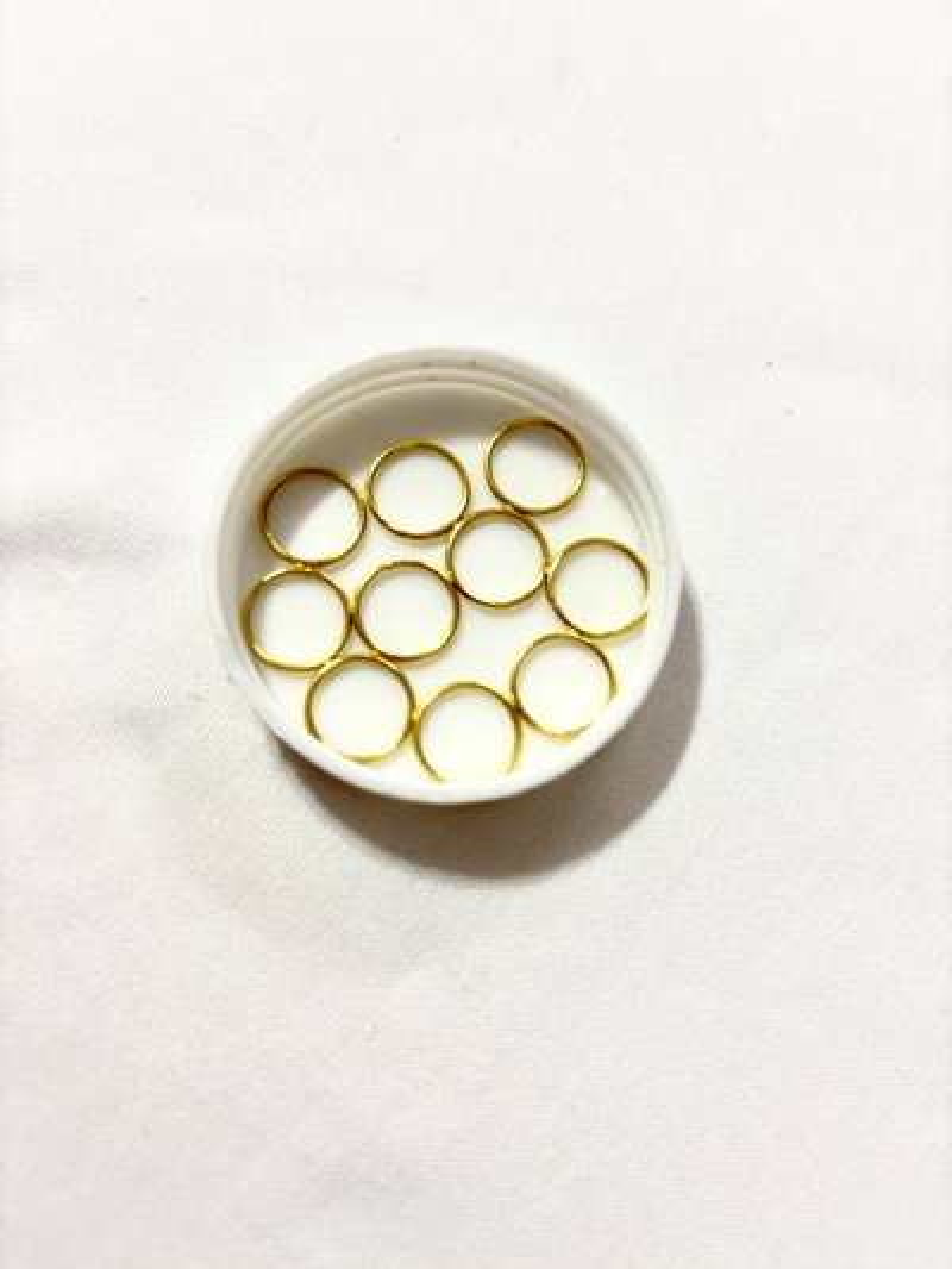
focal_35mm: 26
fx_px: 953
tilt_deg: -75.6
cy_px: 634
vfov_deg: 67.3
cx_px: 476
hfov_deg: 53.1
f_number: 1.6
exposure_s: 1/50
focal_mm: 5.96
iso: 64
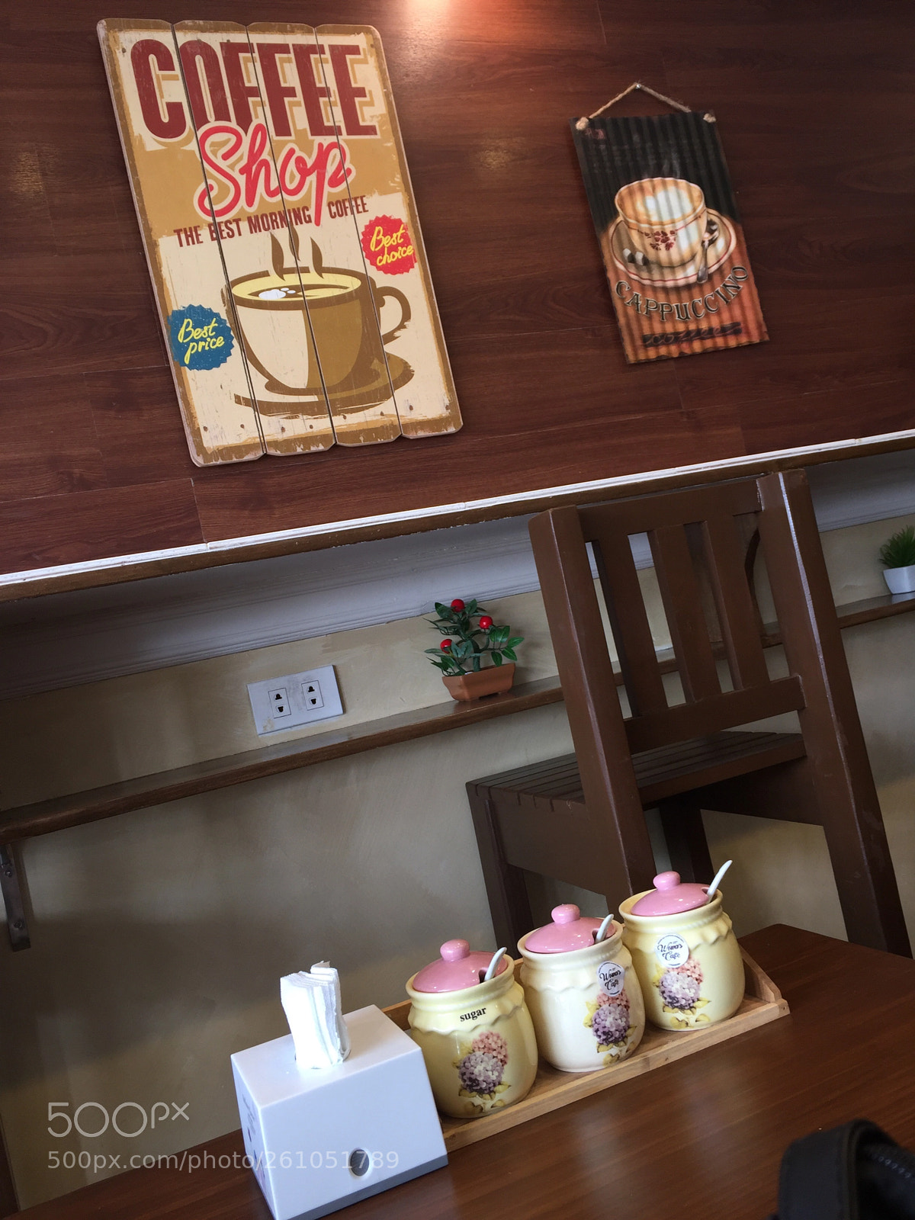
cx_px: 458
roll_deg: +12.2
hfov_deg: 48.2
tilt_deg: +1.8
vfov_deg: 61.7
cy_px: 610
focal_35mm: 29
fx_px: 1022
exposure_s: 1/30
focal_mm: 4.15
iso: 32
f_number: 2.2
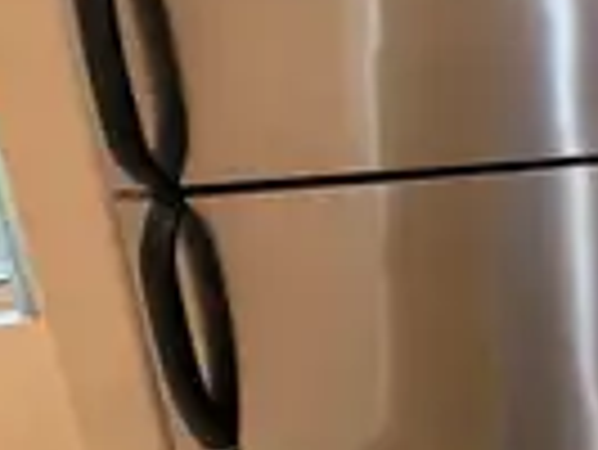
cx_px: 841
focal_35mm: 42
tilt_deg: -13.0
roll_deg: -1.0
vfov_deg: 33.1
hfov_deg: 30.7
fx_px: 726
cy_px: 68
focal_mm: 2.22
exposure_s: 1/120
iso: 320
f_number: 2.2
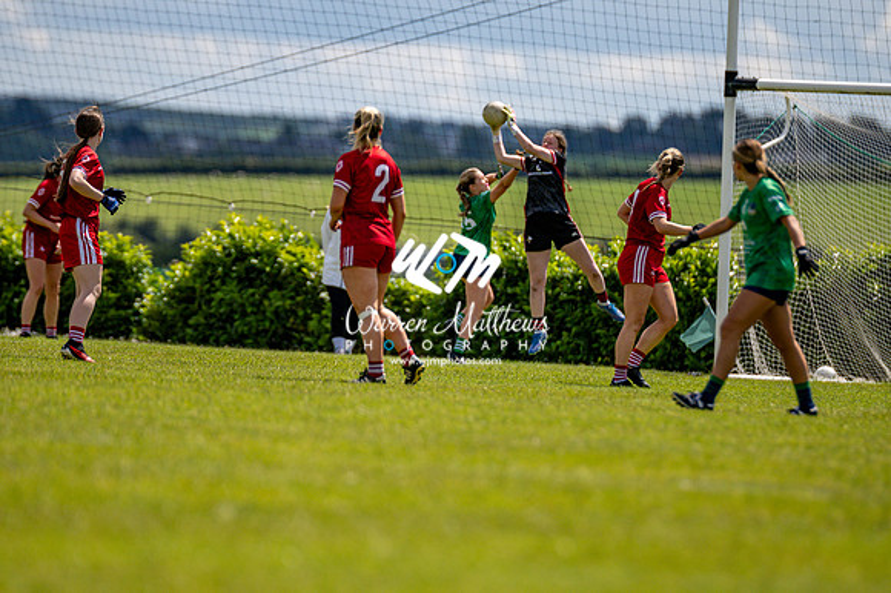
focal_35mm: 450
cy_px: 296
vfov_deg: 3.1
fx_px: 11131
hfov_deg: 4.6
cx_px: 446
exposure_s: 1/6400
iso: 180
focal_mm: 300
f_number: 2.8
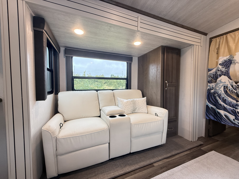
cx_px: 120
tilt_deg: -2.8
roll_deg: +0.5
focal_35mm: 14
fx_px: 97
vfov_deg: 85.7
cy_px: 90
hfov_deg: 102.1
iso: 320
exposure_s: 1/99
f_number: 2.2
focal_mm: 2.22
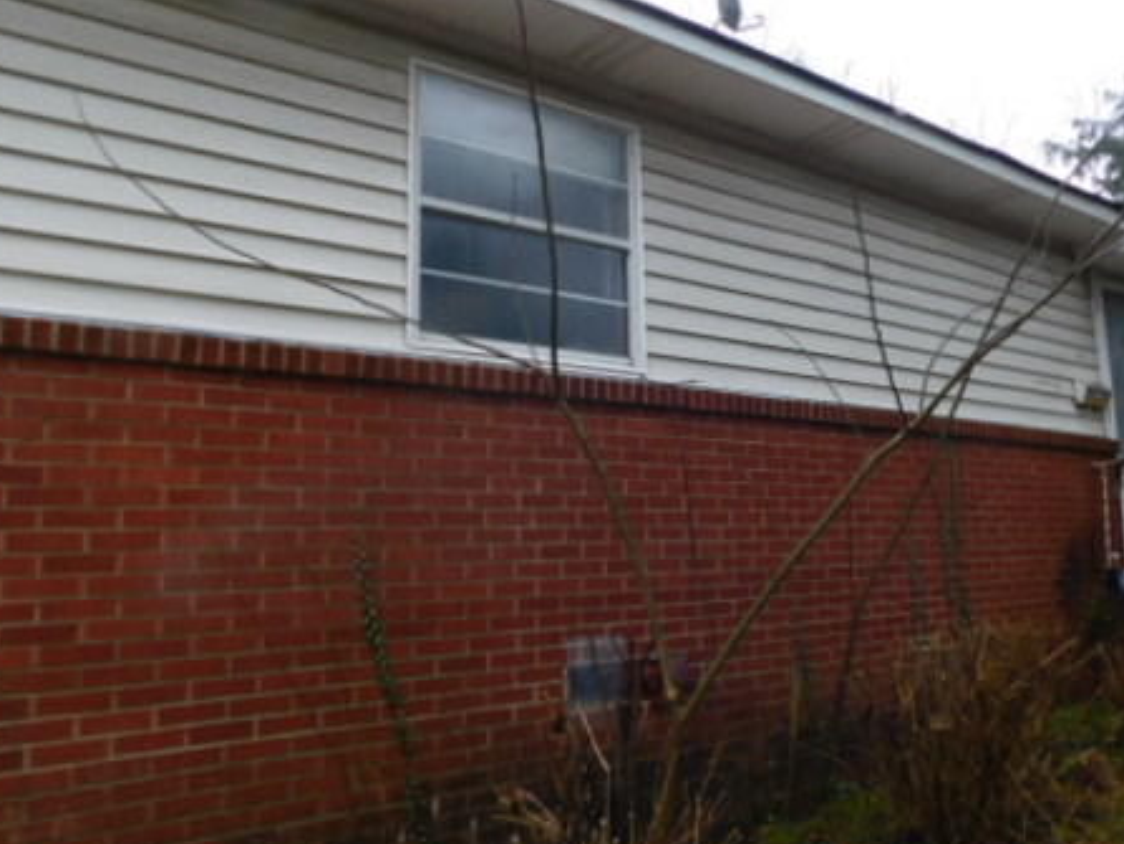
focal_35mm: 33
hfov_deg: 54.8
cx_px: 688
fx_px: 1072
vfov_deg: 42.9
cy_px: 378
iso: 125
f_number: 3
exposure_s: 1/80
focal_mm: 4
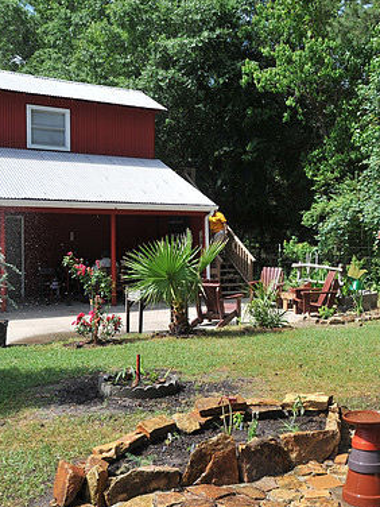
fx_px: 629
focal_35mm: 43
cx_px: 298
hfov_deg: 32.8
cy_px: 259
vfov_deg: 43.8
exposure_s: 1/250
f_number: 10
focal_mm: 29
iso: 200
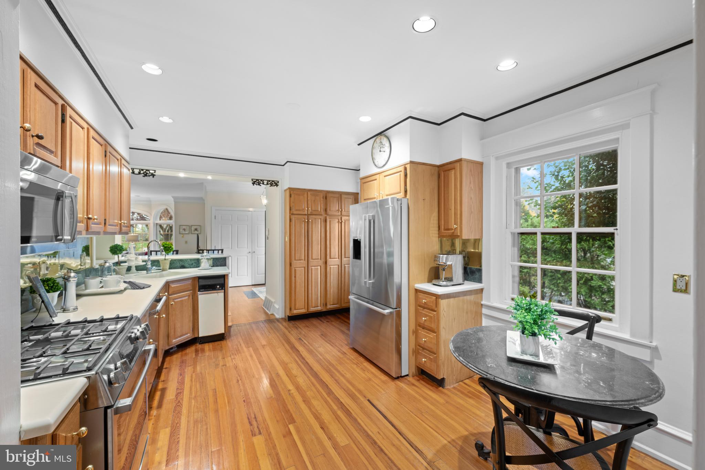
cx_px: 352
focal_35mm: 14
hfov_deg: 104.3
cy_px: 235
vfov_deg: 81.2
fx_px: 274
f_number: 7.1
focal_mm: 14
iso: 500
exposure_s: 1/2.5
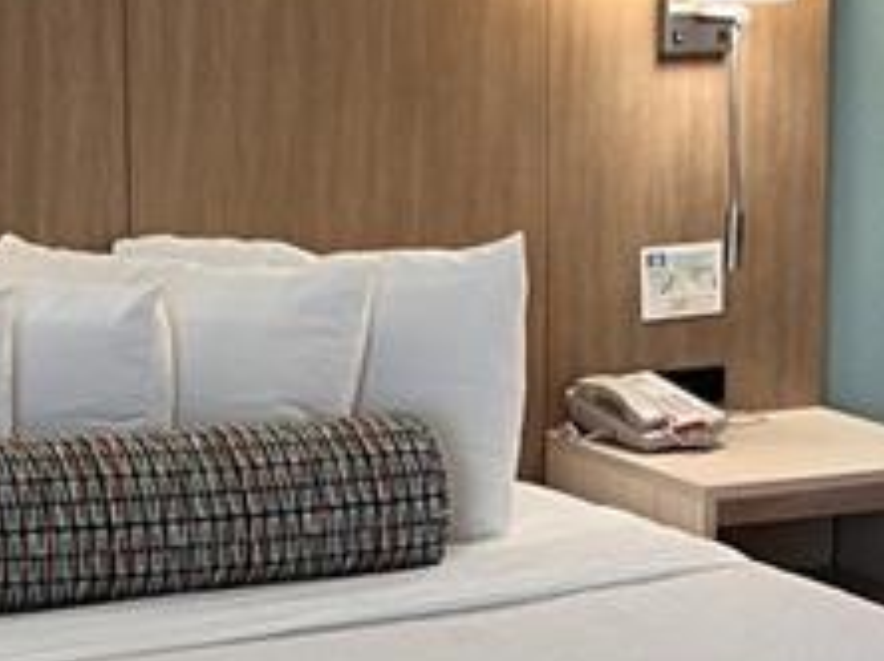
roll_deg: +0.1
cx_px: 331
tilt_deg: -9.4
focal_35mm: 120
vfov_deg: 12.3
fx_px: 3061
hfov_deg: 16.4
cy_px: 454
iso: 100
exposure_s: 1/60
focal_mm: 5.7
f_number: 1.5
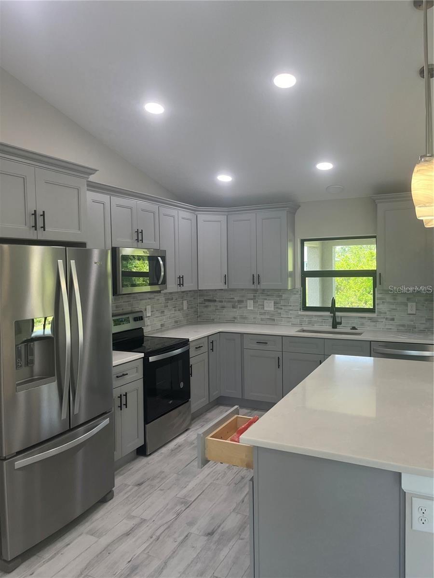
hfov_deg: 53.1
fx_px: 435
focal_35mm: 26
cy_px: 289
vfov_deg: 67.3
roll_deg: +0.9
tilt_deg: +0.4
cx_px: 217
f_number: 1.6
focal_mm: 5.1
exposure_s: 1/120
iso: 80
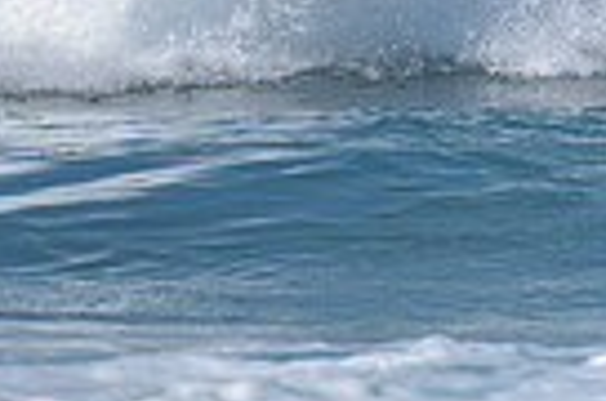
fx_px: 35939
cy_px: -212
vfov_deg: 0.6
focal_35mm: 2140
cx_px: 847
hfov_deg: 1.0
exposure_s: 1/2000
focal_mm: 500
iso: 140
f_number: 5.6
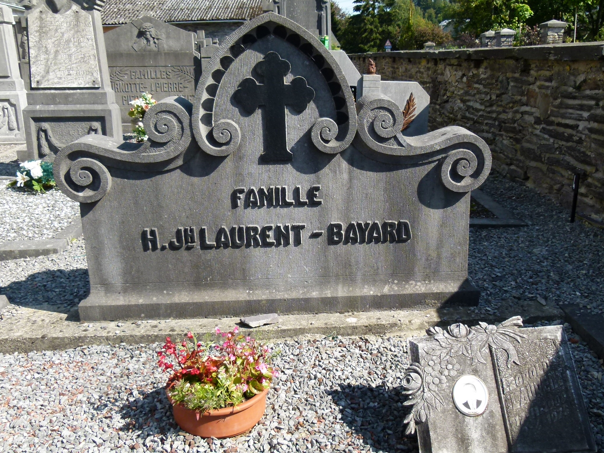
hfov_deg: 58.2
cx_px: 335
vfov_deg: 45.4
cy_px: 230
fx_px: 541
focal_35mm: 31
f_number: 4
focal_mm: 4.5
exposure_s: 1/400
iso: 100
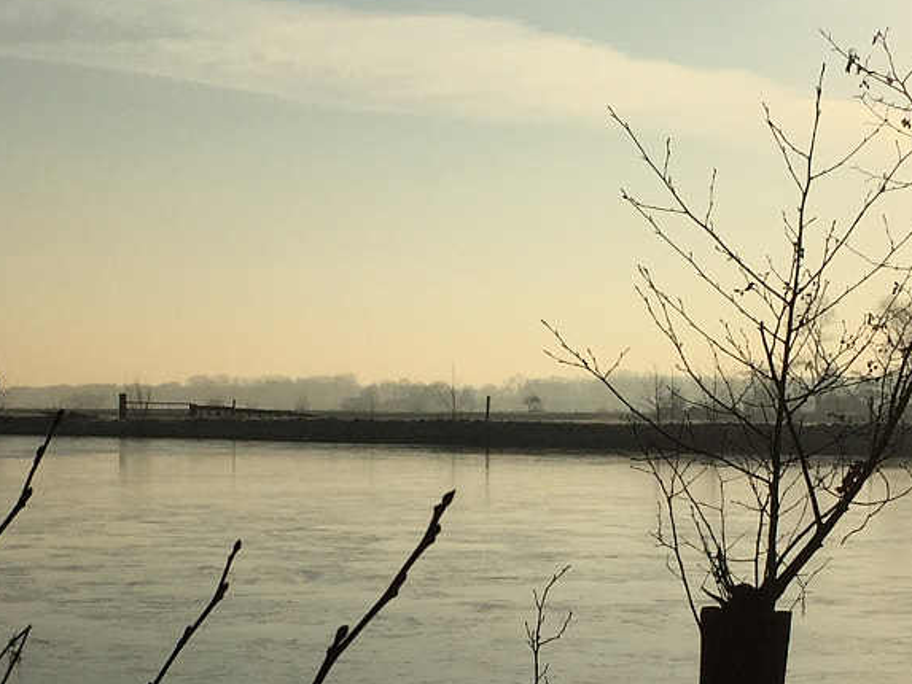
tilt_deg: -2.3
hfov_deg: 24.1
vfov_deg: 18.1
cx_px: 401
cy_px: 498
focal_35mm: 81
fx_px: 2134
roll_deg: +0.4
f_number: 2.2
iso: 32
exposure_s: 1/9901
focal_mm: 4.15
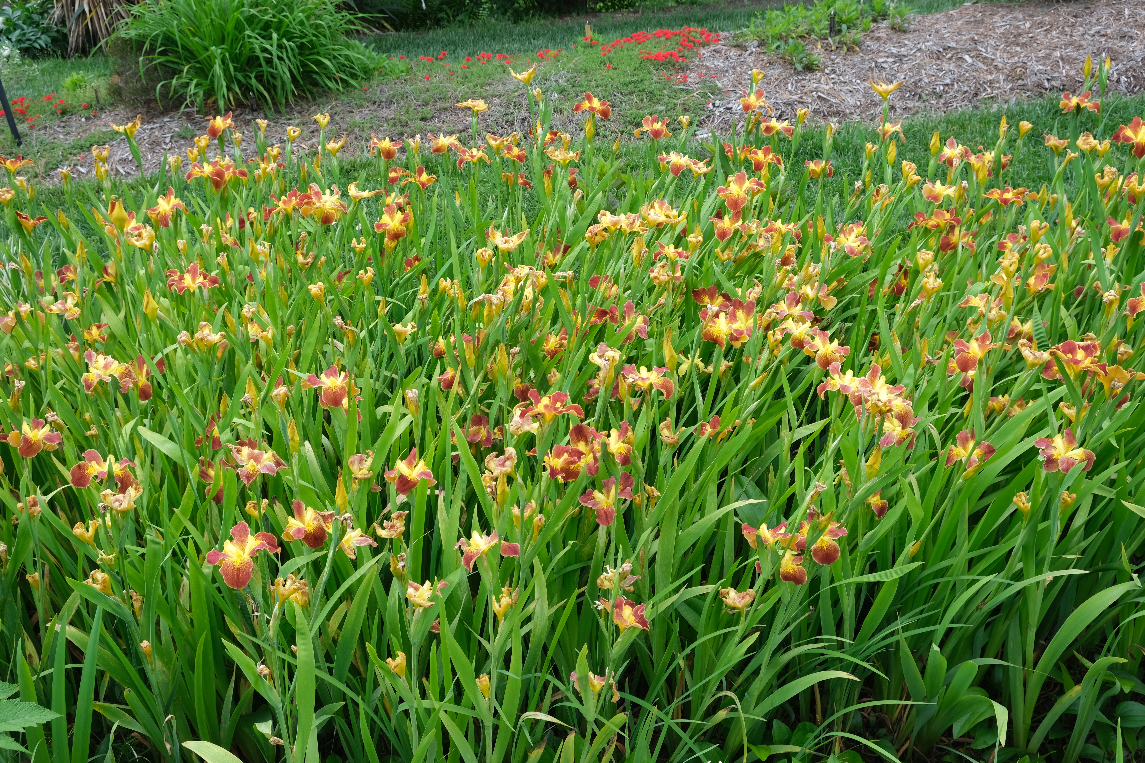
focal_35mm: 36
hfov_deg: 53.1
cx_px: 572
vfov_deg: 36.9
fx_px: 1145
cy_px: 382
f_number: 8
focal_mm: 24.3
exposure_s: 1/34
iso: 160
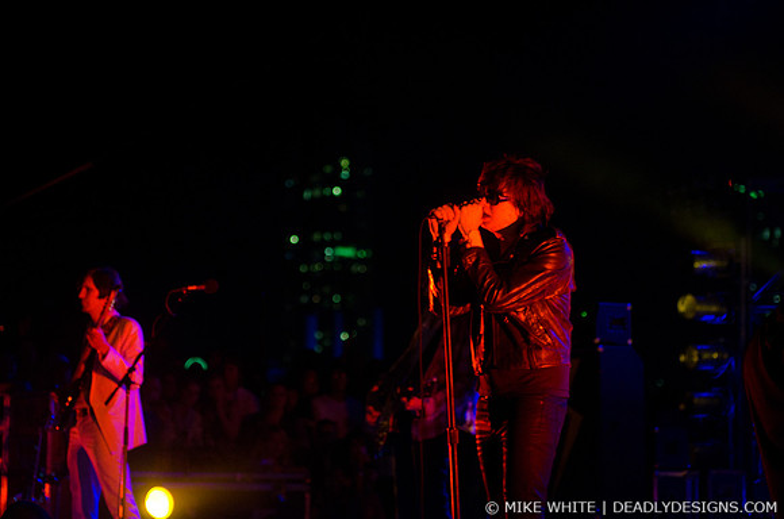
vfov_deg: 14.6
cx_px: 392
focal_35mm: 93
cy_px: 260
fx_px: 2021
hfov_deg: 22.0
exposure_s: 1/80
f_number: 2.8
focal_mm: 62
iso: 2000
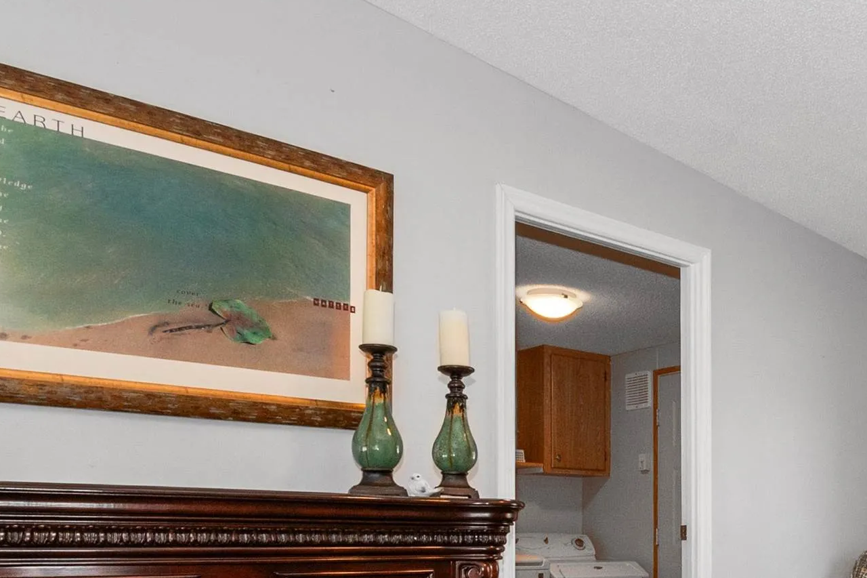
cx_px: 781
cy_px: 555
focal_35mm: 36
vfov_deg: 34.1
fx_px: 867
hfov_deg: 47.7
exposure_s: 1/30
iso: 250
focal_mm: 10
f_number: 9
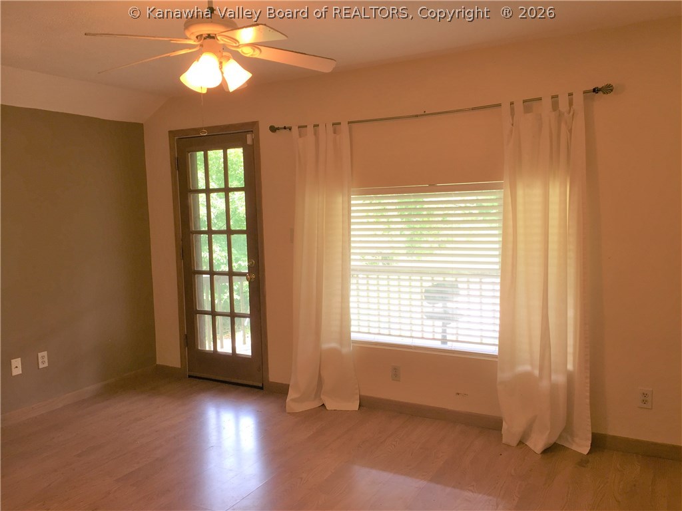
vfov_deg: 48.2
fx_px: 571
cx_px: 341
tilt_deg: -3.1
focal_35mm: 29
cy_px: 256
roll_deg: +0.4
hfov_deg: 61.7
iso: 32
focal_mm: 4.15
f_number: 2.2
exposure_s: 1/40
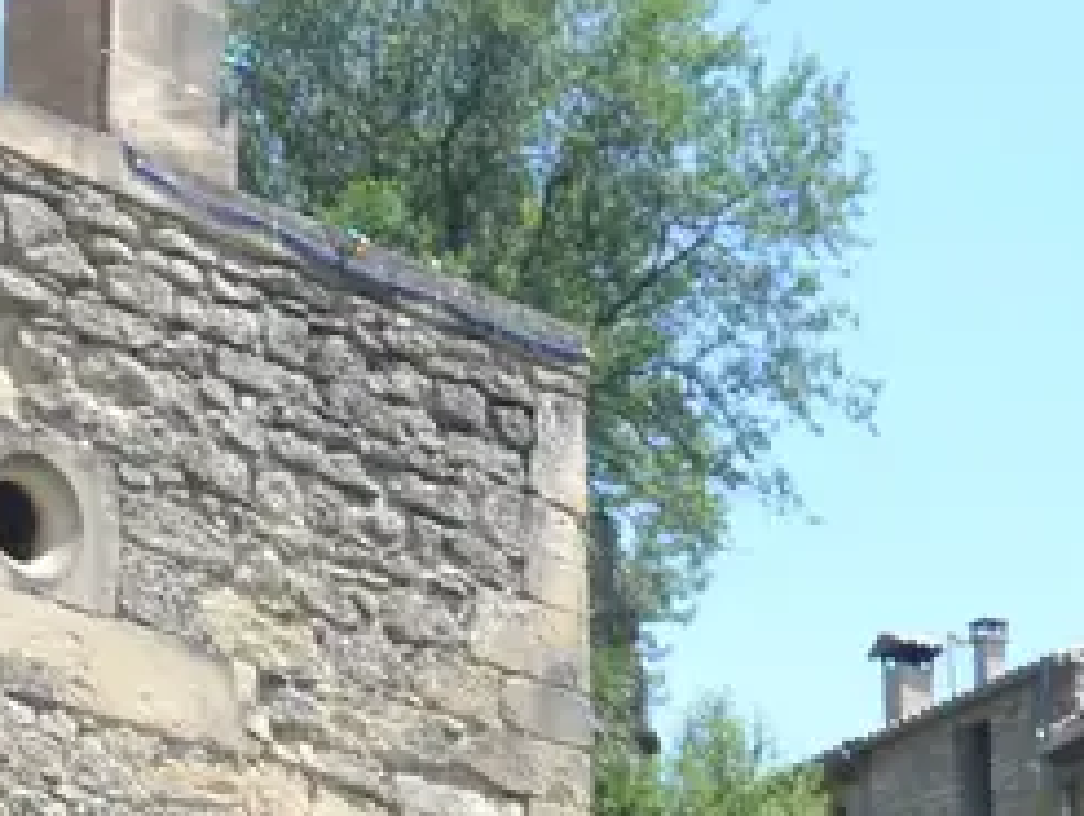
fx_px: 4232
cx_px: 718
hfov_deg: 14.6
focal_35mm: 135
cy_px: 1012
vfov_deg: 10.8
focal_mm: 18
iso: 100
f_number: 5.6
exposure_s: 1/125
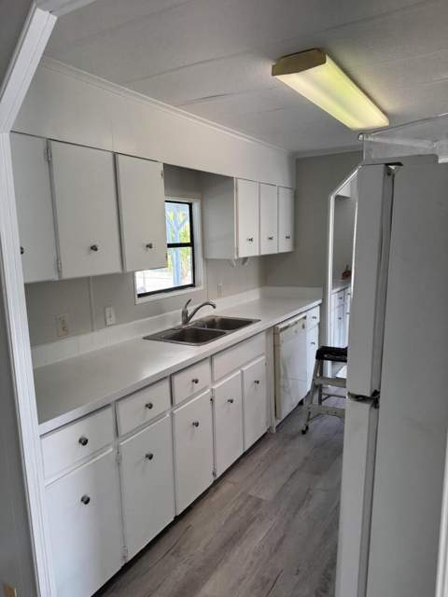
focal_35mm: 24
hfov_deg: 56.8
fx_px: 414
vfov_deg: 71.6
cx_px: 224
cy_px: 298
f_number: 1.78
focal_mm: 6.76
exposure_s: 1/202
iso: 80
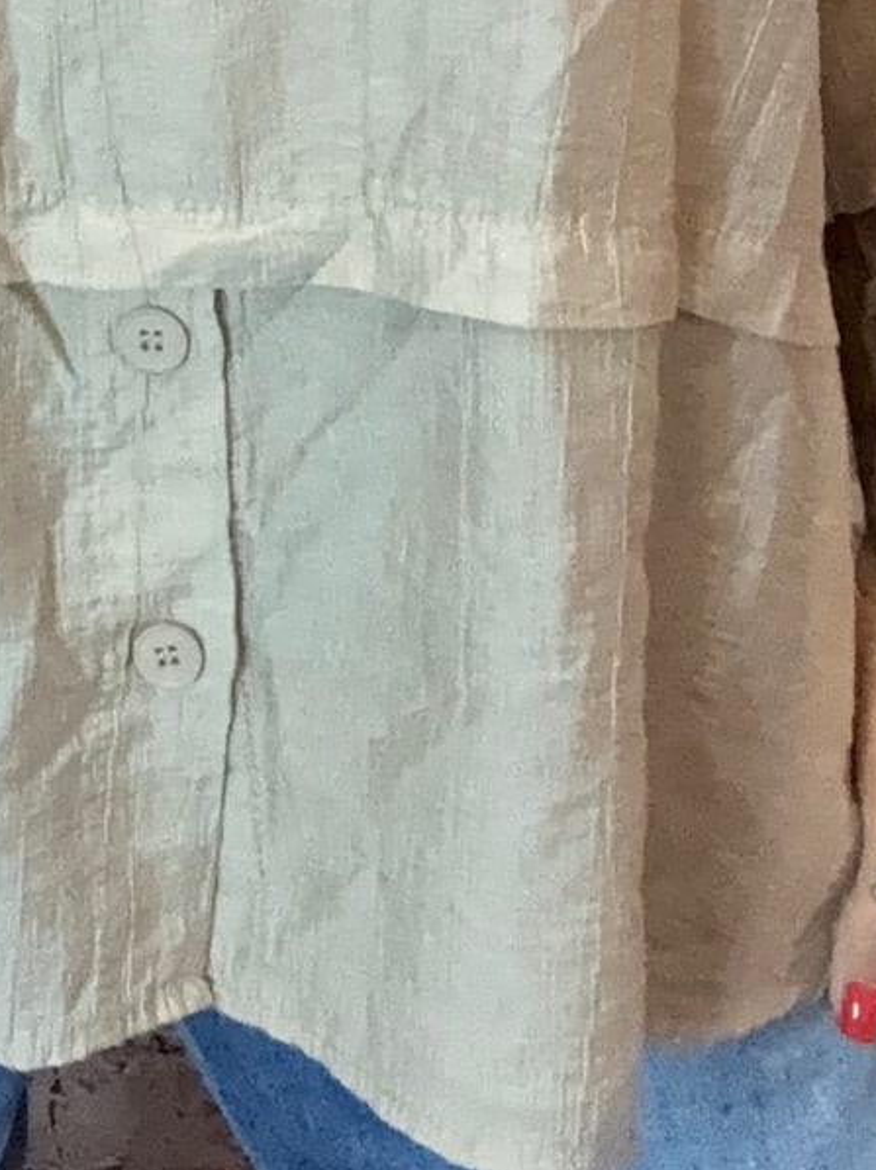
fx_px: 3479
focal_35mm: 103
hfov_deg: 14.2
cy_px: -555
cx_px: 53
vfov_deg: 17.3
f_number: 1.9
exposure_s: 1/50
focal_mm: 2.69
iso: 320
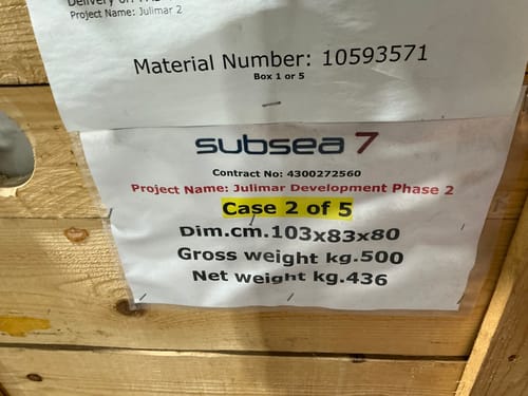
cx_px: 264
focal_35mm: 28
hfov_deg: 63.4
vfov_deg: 49.7
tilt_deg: -35.2
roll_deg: +2.7
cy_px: 198
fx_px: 427
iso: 125
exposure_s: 1/50
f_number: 1.8
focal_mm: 3
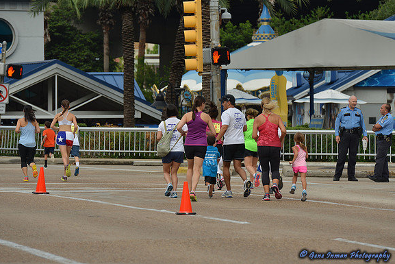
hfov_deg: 10.2
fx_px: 2206
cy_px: 132
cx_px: 197
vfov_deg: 6.8
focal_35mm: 201
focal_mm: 200
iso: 100
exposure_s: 1/100
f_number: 5.6
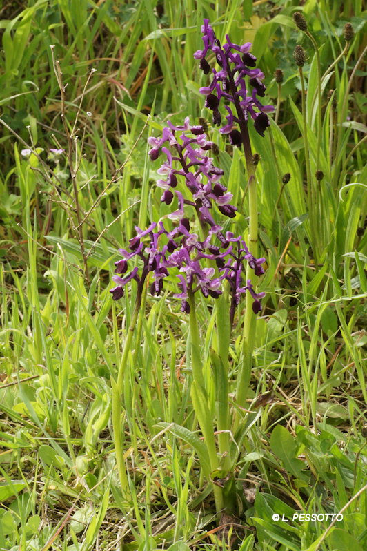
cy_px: 276
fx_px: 2068
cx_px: 184
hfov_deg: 10.1
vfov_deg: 15.2
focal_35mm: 135
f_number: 18
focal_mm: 90
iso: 800
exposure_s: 1/160
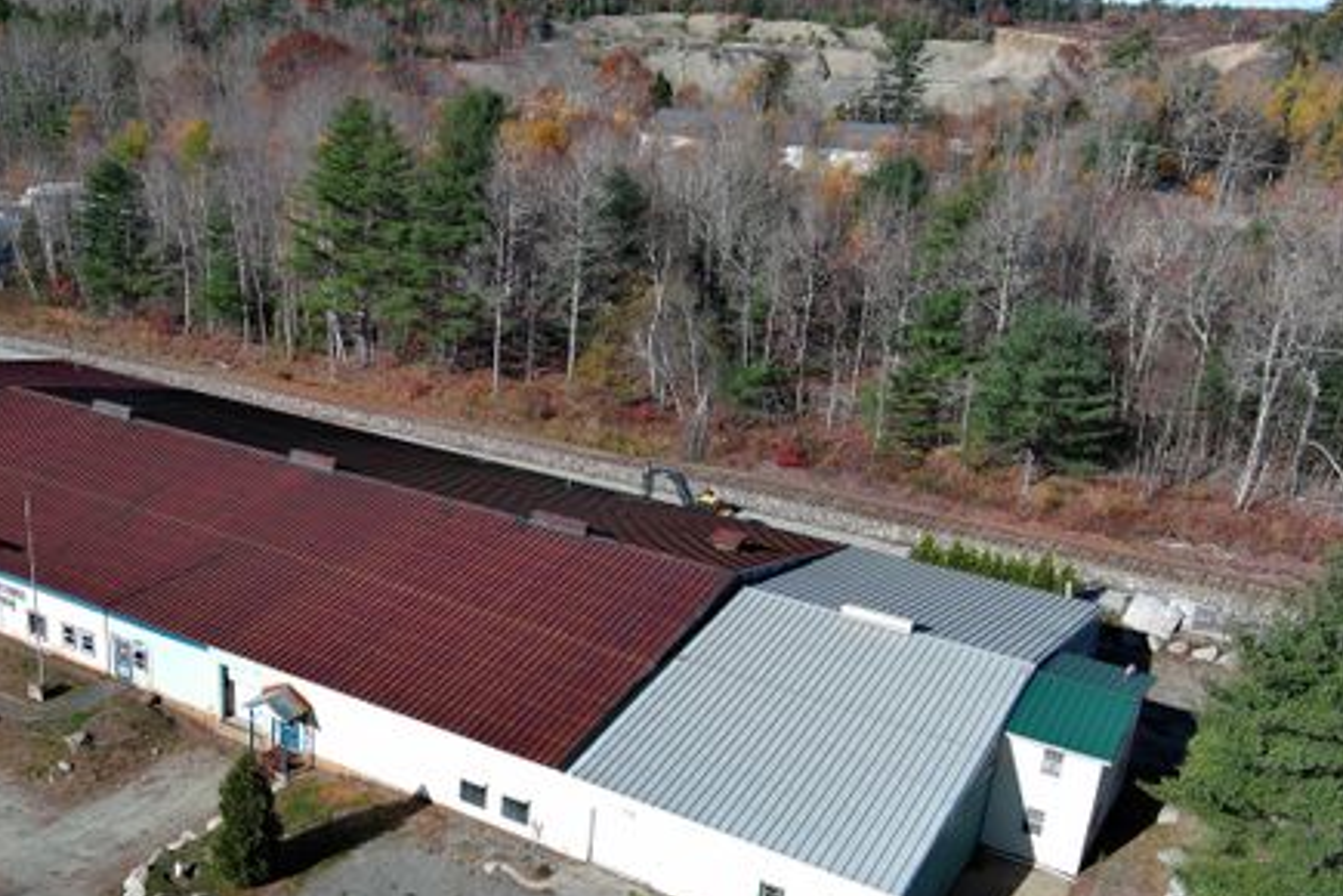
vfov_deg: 33.1
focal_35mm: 40
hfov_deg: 47.7
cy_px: 590
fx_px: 1492
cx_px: 454
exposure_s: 1/1282
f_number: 2.8
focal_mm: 10.57
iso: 101
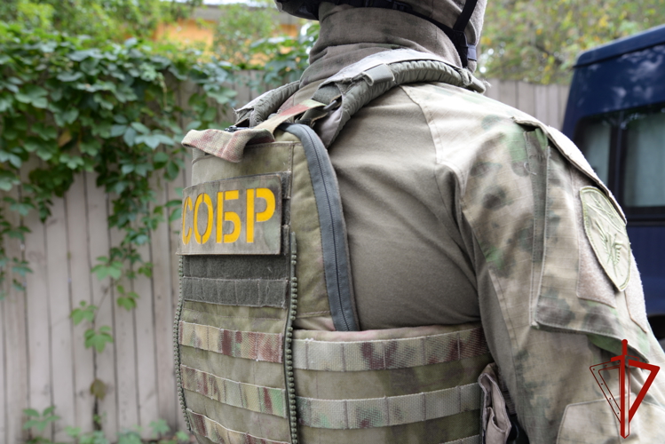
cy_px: 222
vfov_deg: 29.3
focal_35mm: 46
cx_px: 332
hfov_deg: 42.7
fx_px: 850
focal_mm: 46
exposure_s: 1/60
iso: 320
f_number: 7.1
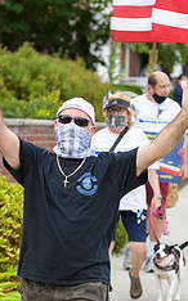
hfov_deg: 7.4
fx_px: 1453
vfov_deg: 11.8
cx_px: 70
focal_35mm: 177
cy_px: 137
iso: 200
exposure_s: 1/200
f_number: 3.2
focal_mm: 70
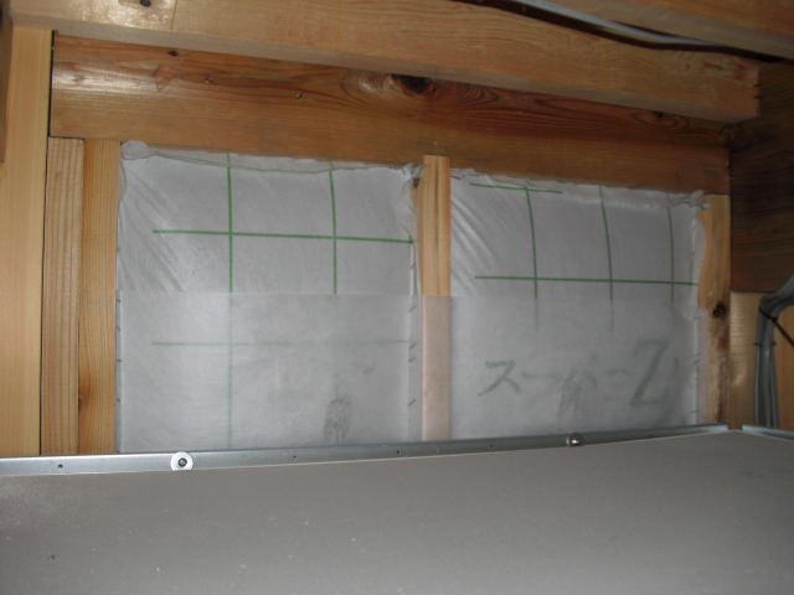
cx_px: 397
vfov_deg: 39.7
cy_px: 298
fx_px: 826
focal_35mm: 36
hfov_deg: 51.4
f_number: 3.1
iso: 100
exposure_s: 1/60
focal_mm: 6.3
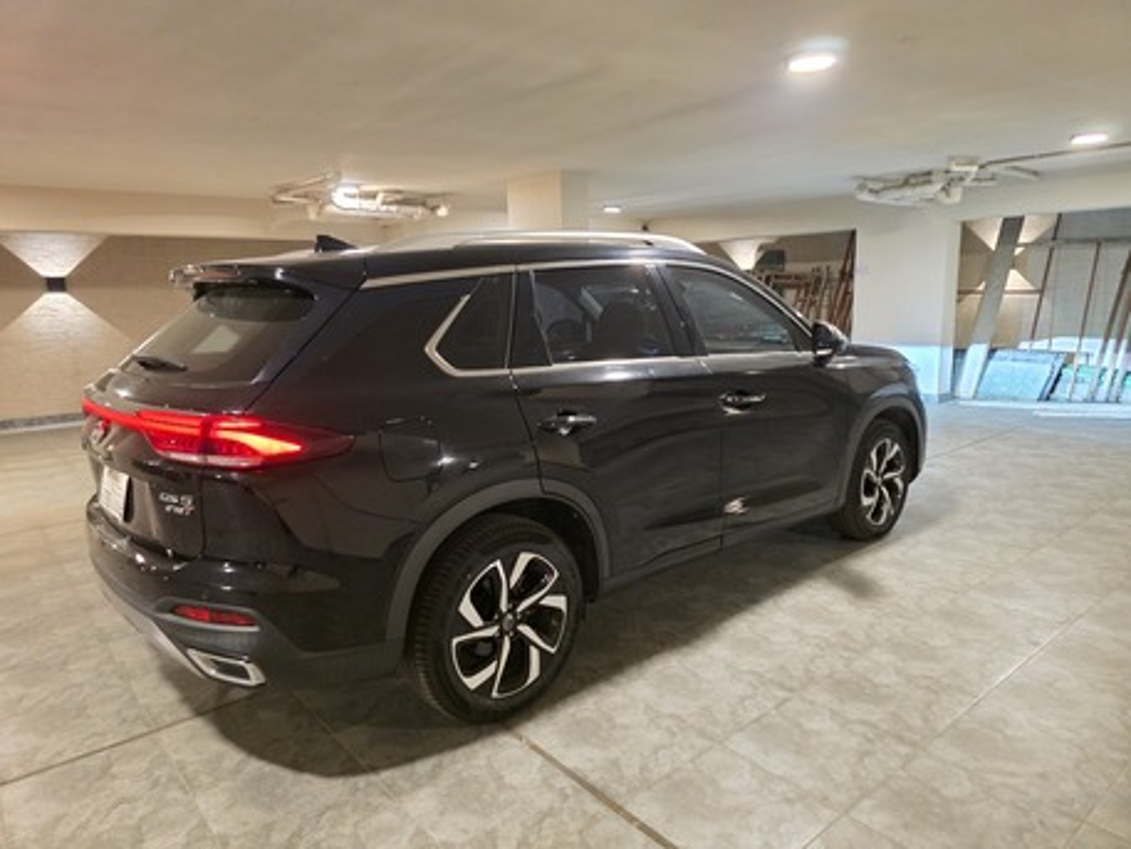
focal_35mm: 23
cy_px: 424
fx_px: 752
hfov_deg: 73.9
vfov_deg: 58.9
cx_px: 566
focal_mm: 6.3
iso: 1600
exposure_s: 1/100
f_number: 1.7
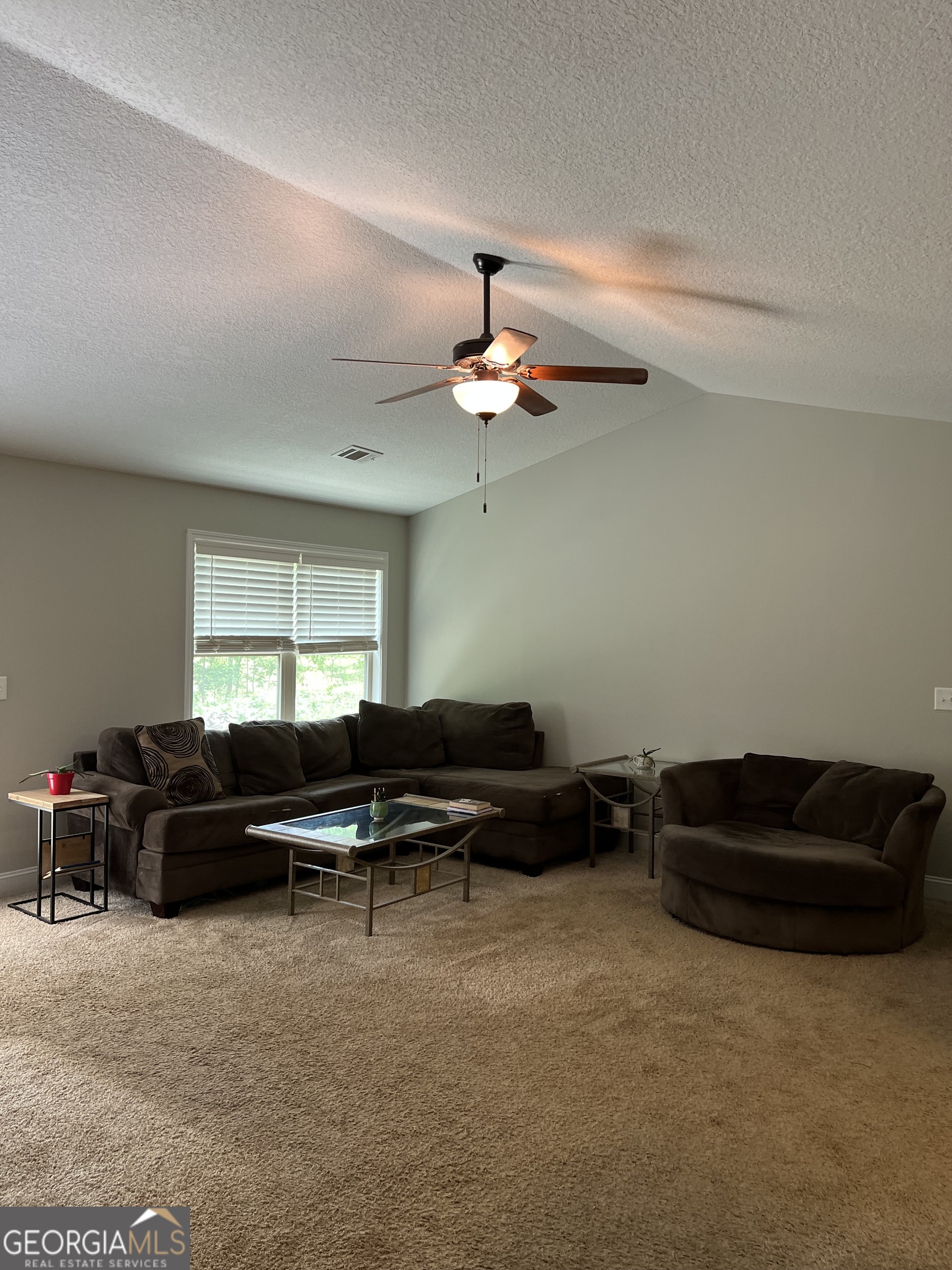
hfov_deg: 53.1
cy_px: 635
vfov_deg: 67.3
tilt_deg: -0.4
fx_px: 953
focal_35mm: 26
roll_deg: -2.2
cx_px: 476
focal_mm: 5.7
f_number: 1.5
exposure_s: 1/120
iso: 125
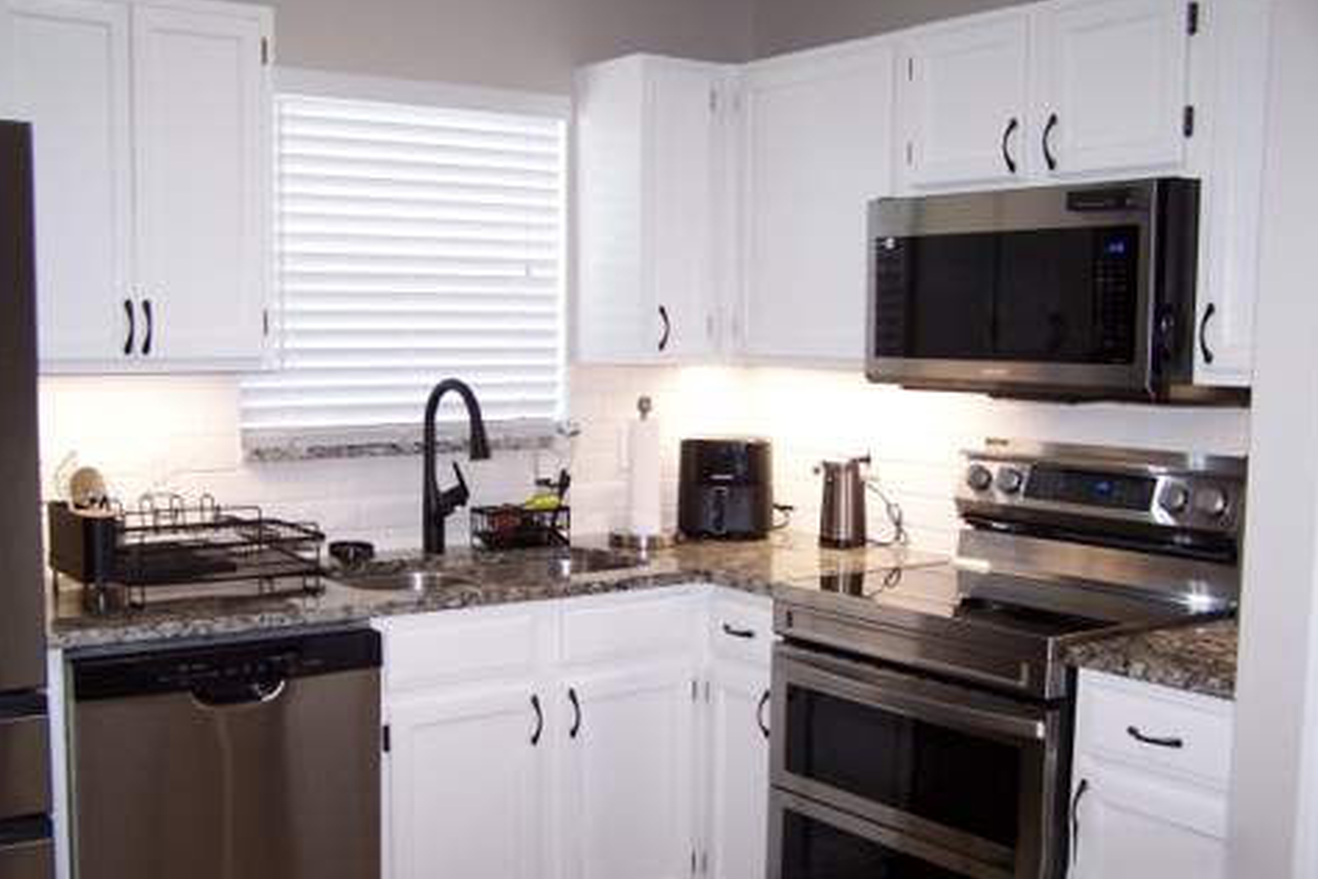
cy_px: 492
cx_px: 659
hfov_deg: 48.5
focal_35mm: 40
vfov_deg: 33.4
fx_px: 1464
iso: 140
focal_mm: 6.3
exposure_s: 1/60
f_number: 2.8
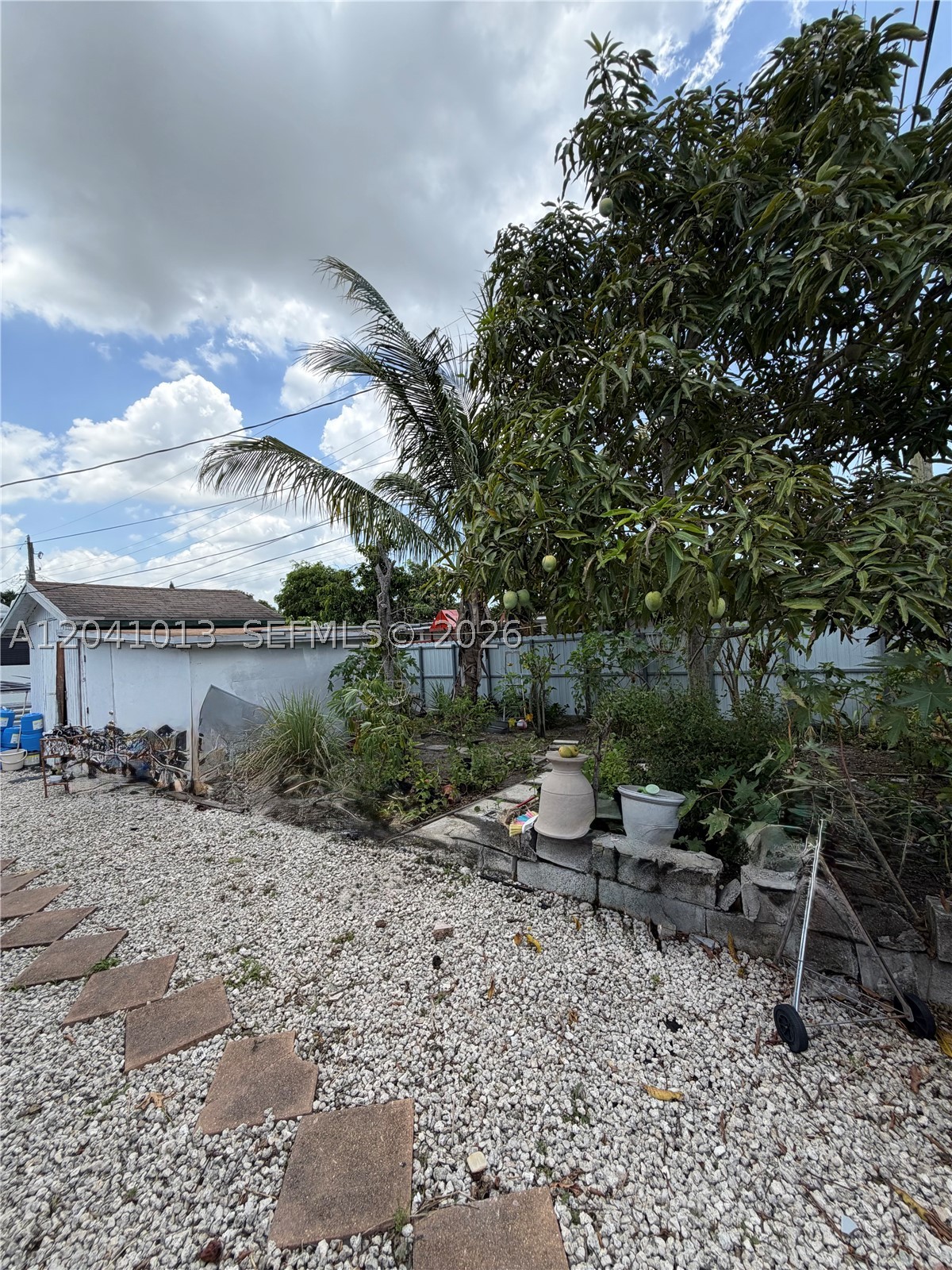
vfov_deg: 102.1
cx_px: 476
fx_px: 513
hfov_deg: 85.7
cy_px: 635
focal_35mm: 14
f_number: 2.2
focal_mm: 2.22
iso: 32
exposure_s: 1/770
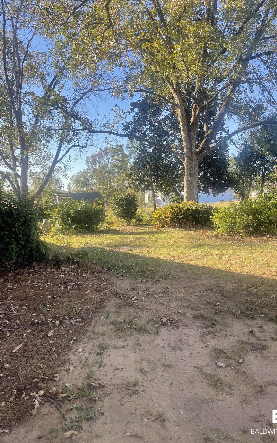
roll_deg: +0.3
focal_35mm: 28
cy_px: 222
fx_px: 338
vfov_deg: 66.5
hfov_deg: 44.4
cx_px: 159
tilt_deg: -4.0
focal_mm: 5.1
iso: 32
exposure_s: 1/631
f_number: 1.6
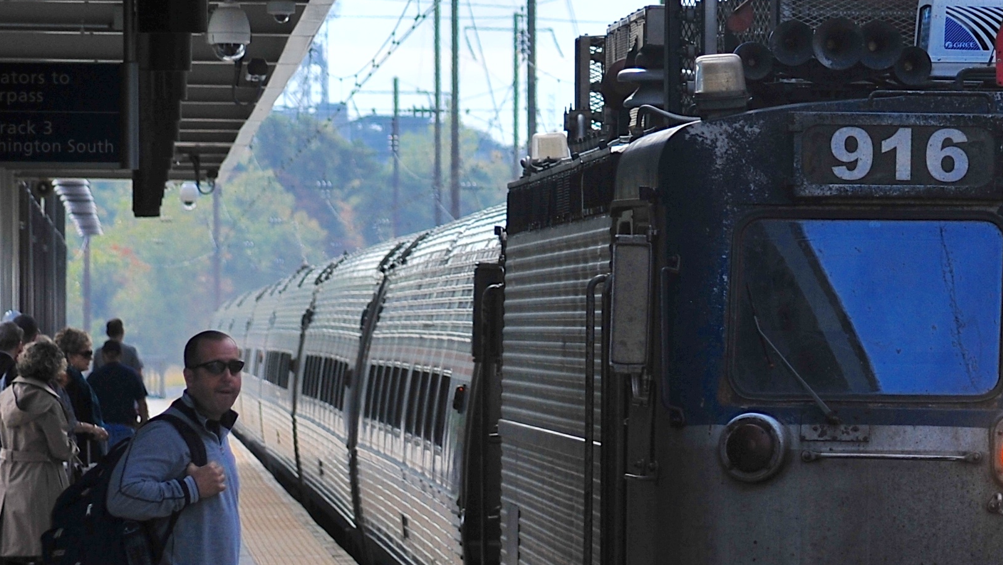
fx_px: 9150
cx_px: 890
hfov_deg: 6.3
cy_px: 296
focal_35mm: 344
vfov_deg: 3.5
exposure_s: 1/2000
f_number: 5.3
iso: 400
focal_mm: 125
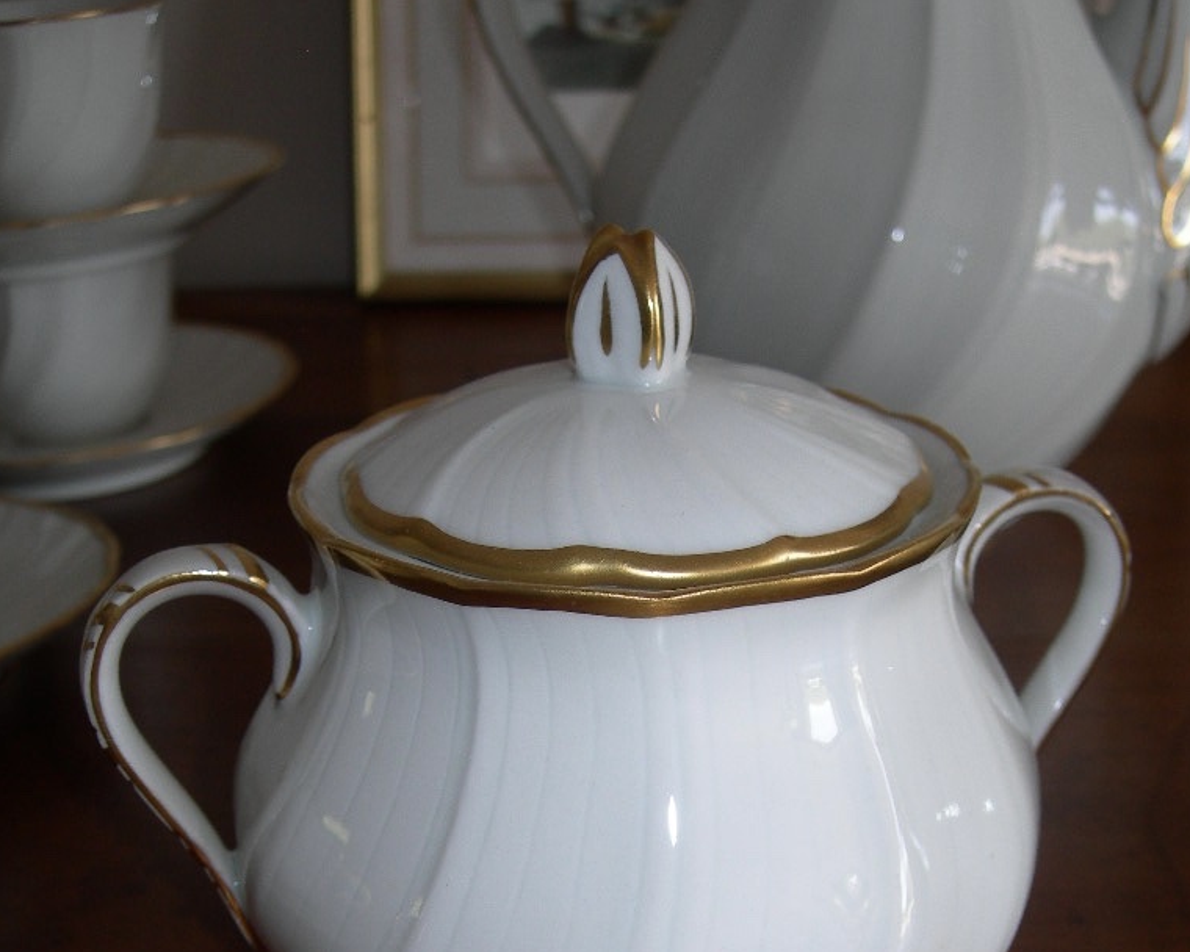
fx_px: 1761
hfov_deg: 37.3
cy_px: 748
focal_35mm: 50
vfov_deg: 29.6
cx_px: 597
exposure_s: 1/30
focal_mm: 7.8
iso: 50
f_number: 2.8
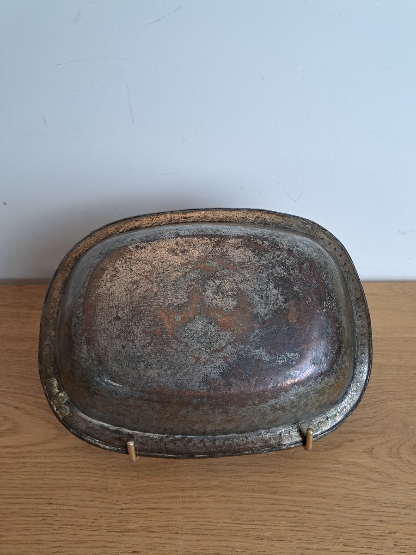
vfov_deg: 71.6
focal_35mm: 24
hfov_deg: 56.8
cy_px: 278
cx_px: 208
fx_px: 385
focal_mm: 5.23
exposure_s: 1/50
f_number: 1.8
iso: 100
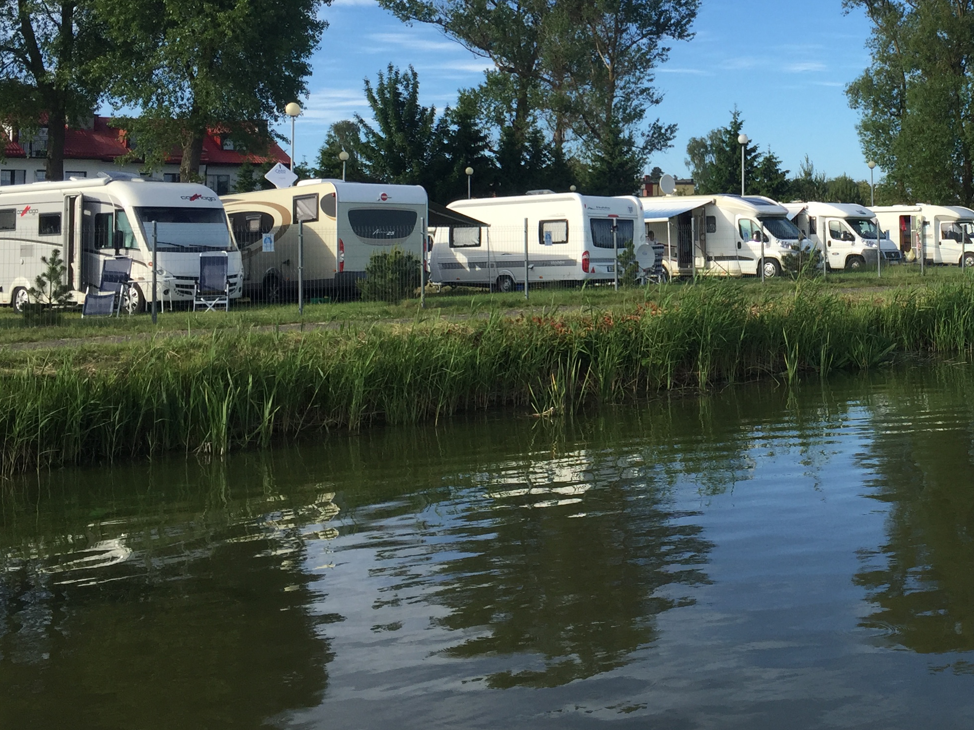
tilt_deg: +4.7
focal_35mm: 48
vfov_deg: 29.6
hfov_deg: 38.6
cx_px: 736
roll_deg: +2.2
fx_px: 1351
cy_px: 143
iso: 32
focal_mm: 4.15
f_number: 2.2
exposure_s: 1/1130
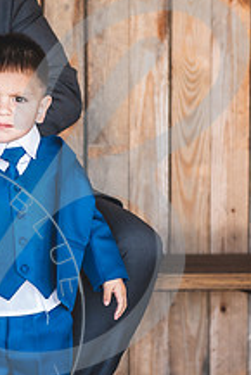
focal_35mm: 145
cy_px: 183
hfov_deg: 9.4
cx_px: 2
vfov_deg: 14.1
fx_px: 1514
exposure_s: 1/160
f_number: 2.8
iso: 200
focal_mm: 70
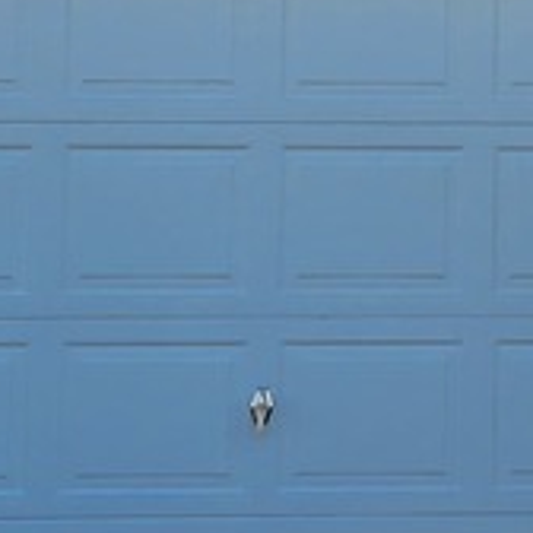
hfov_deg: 9.9
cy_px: -63
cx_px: 692
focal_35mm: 174
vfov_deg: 9.9
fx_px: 3031
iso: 20
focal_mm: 5.4
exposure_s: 1/1429
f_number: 1.8
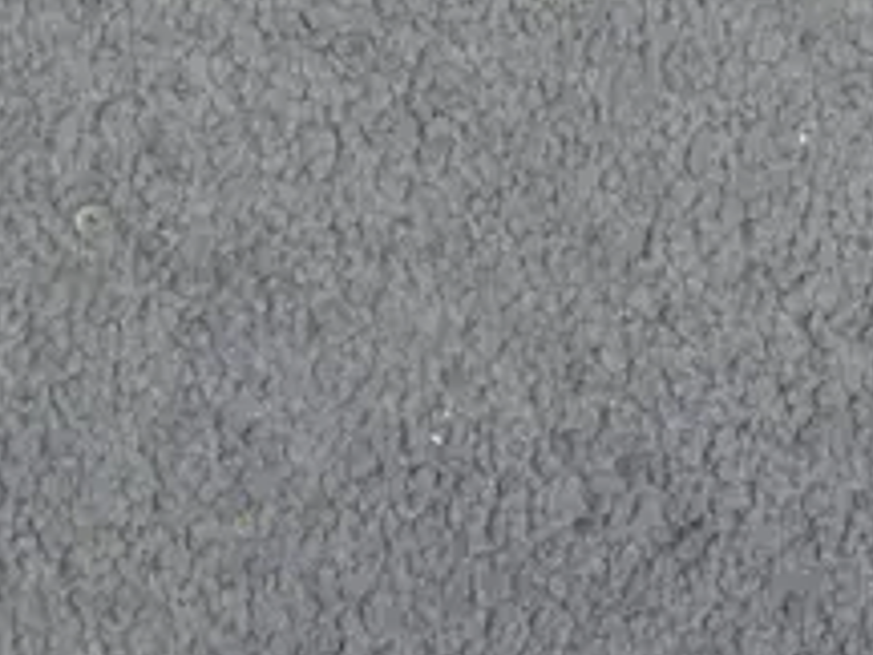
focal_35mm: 237
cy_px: 235
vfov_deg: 6.3
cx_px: 562
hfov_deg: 8.4
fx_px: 5977
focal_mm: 25
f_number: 5.3
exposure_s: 1/60
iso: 500
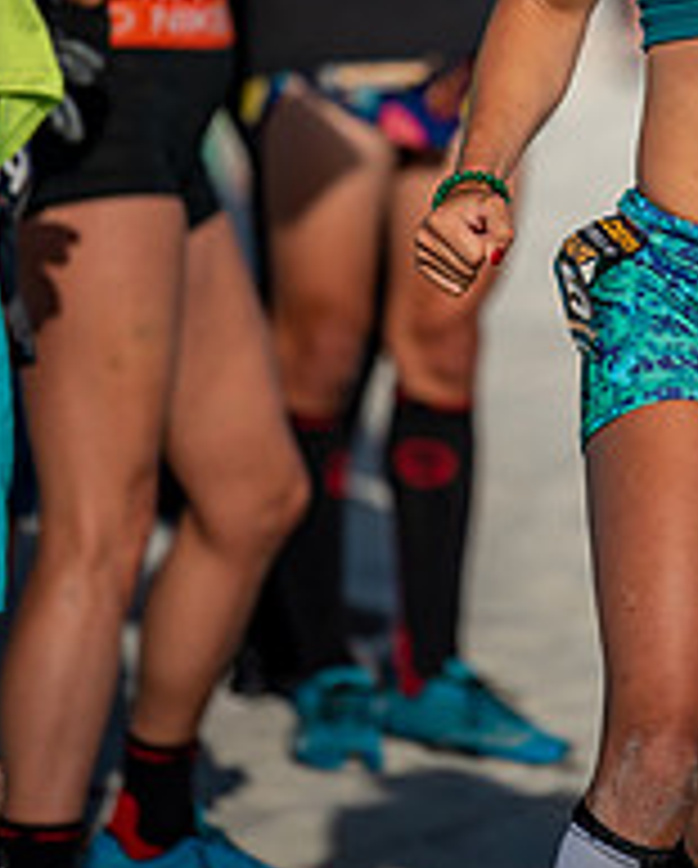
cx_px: 612
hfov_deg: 3.5
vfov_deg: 4.4
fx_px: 11258
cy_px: 108
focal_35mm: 437
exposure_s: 1/4000
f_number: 2.8
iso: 280
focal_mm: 200
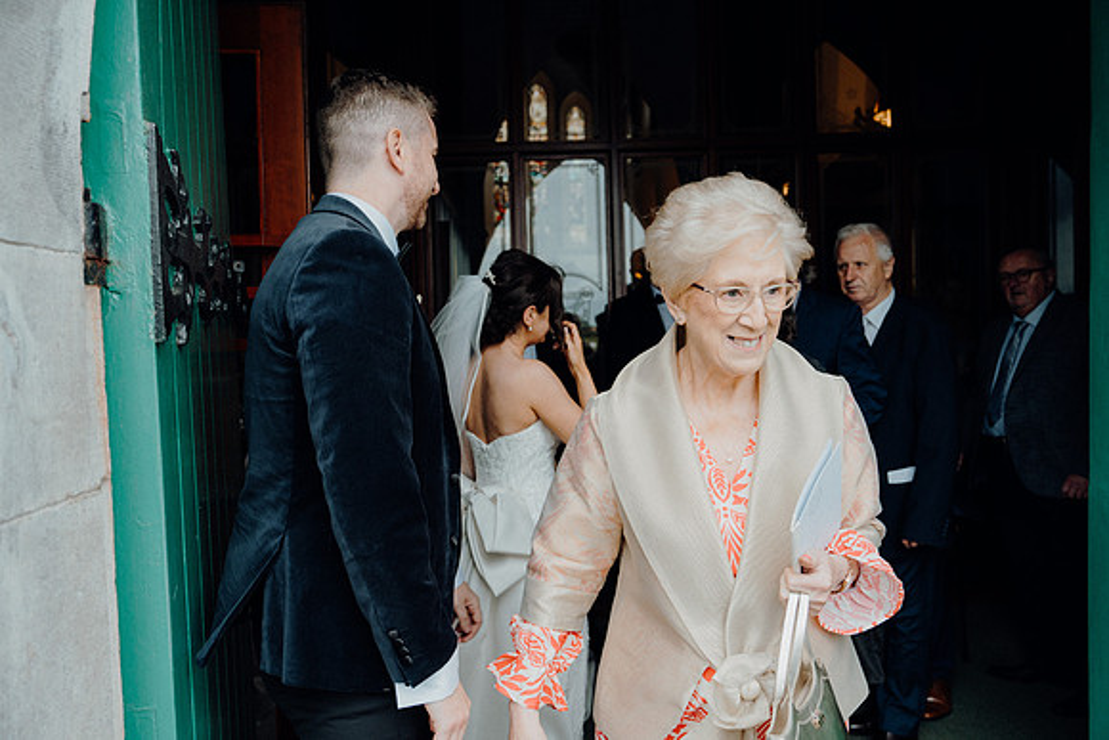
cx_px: 554
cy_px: 370
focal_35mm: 29
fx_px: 894
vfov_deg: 45.0
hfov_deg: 63.6
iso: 160
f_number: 3.5
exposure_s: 1/200
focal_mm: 29
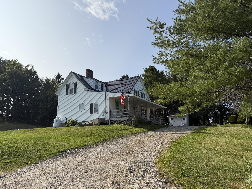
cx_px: 126
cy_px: 94
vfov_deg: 56.8
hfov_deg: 71.6
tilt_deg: +12.7
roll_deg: +1.4
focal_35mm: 24
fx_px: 175
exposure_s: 1/7353
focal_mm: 6.76
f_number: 1.78
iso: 80
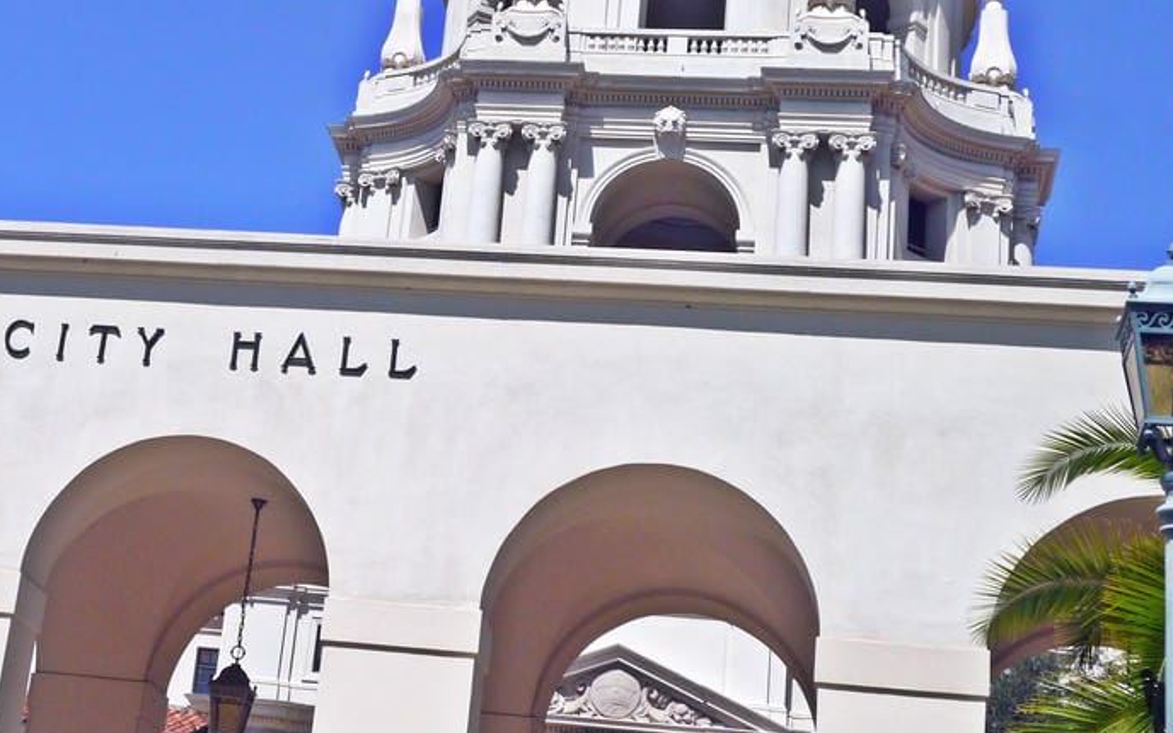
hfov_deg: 27.4
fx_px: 2366
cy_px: 235
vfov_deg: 17.6
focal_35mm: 74
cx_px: 276
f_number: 11
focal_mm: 20
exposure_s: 1/640
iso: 160
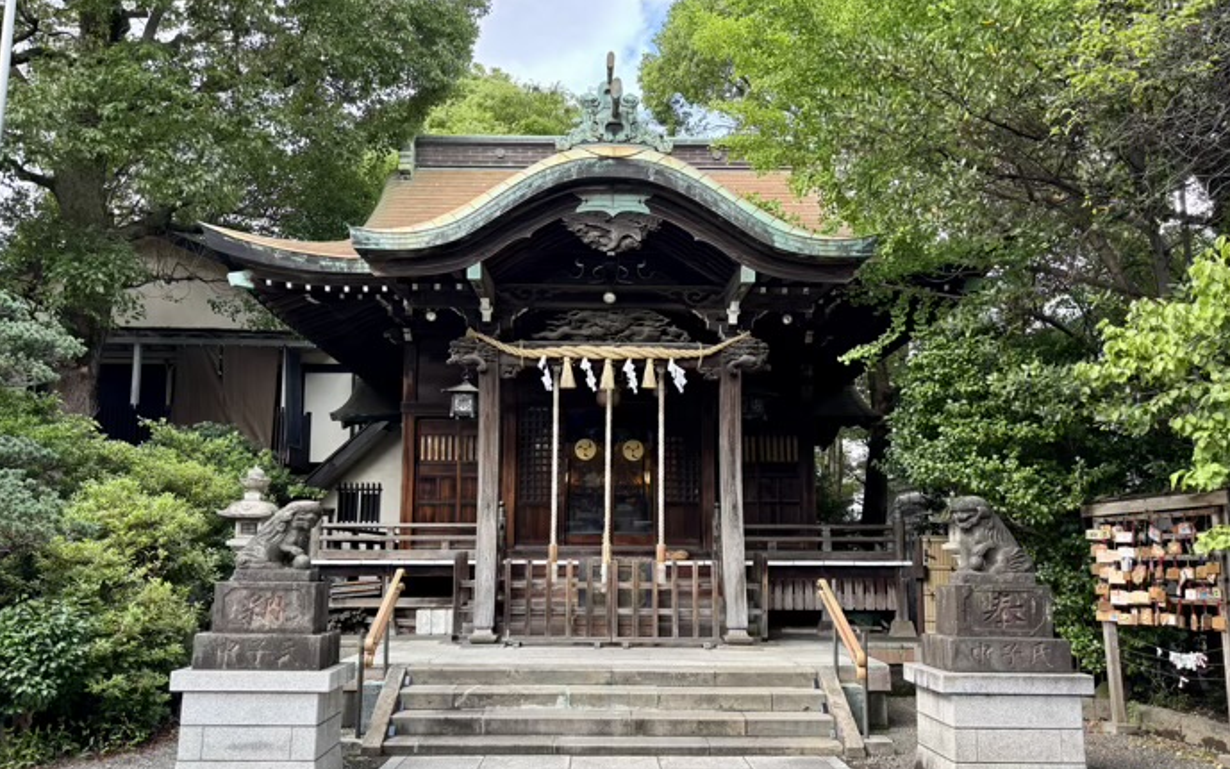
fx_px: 939
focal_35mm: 28
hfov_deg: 66.5
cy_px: 433
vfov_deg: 44.5
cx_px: 611
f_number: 1.6
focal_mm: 5.96
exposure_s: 1/276
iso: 50
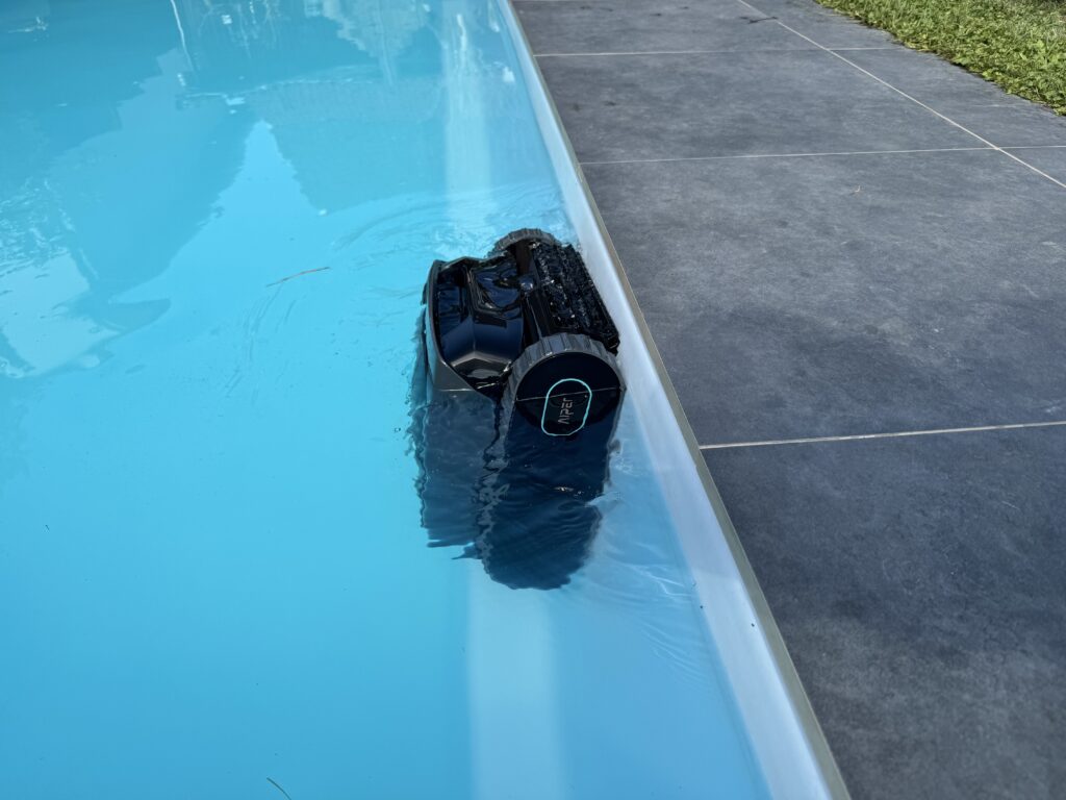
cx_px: 533
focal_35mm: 24
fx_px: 739
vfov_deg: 56.8
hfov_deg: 71.6
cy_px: 400
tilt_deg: -35.5
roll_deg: +3.8
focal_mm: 6.76
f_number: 1.78
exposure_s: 1/2959
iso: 80
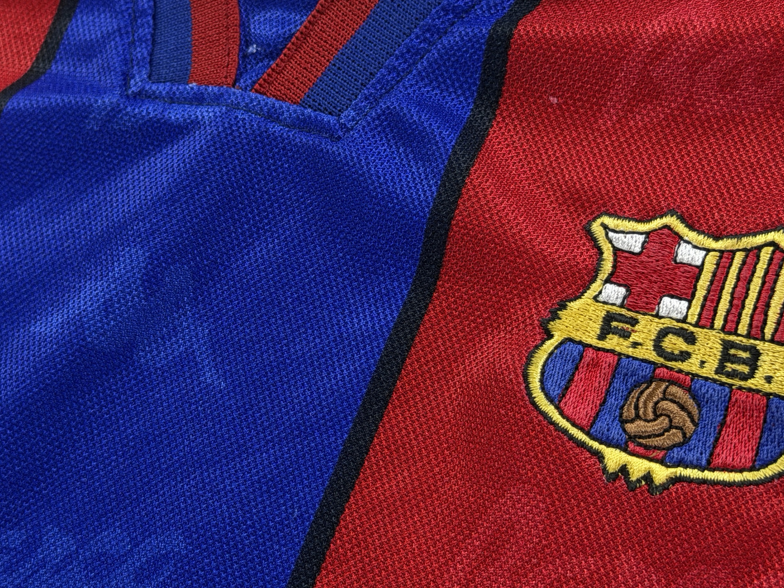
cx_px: 272
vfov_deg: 18.9
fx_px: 1767
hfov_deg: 24.9
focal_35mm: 78
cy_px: 261
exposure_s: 1/322
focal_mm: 6.76
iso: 64
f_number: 1.78
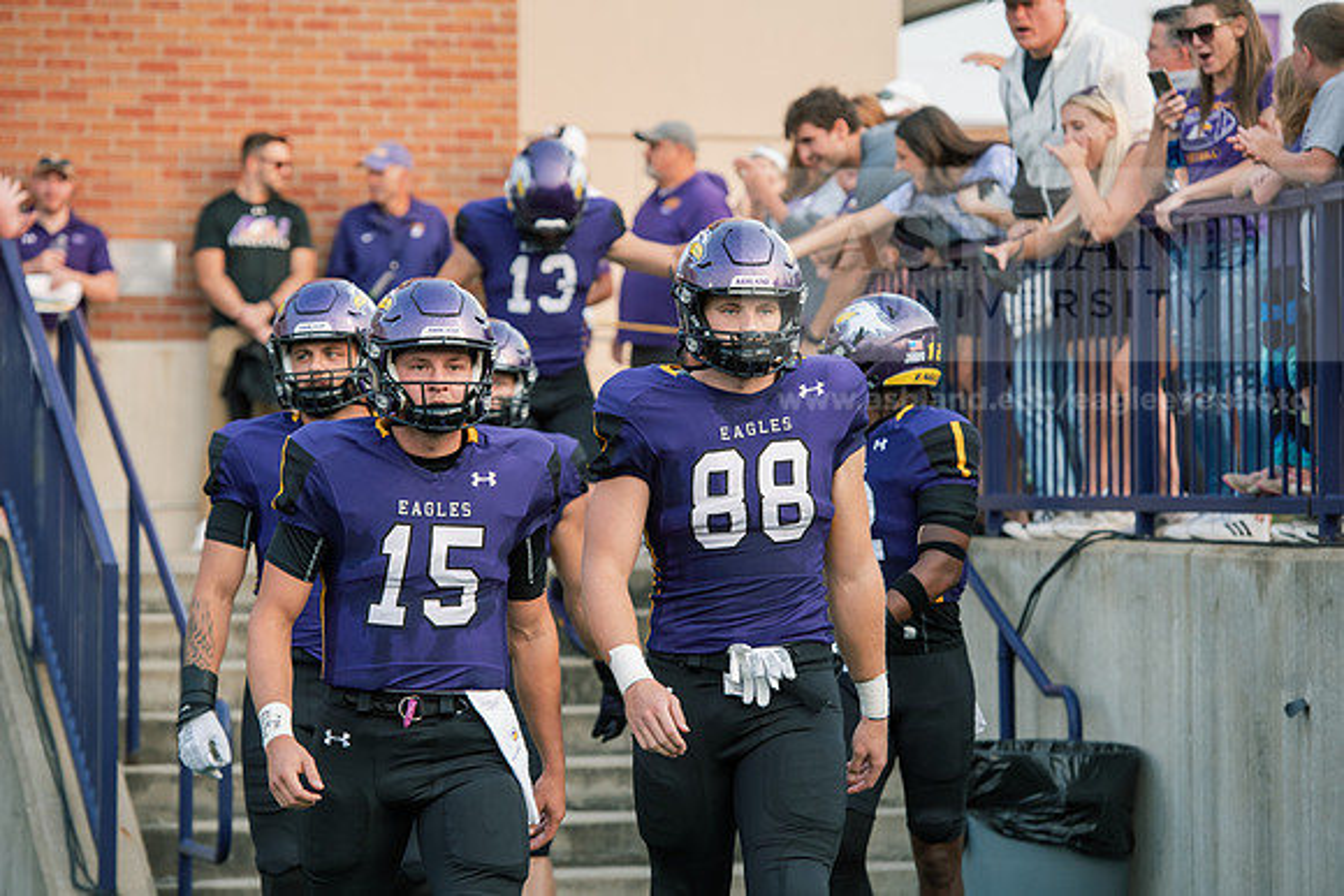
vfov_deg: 9.2
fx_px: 5601
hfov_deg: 13.7
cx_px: 672
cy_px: 448
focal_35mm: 150
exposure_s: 1/400
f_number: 4.5
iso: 800
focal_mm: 150
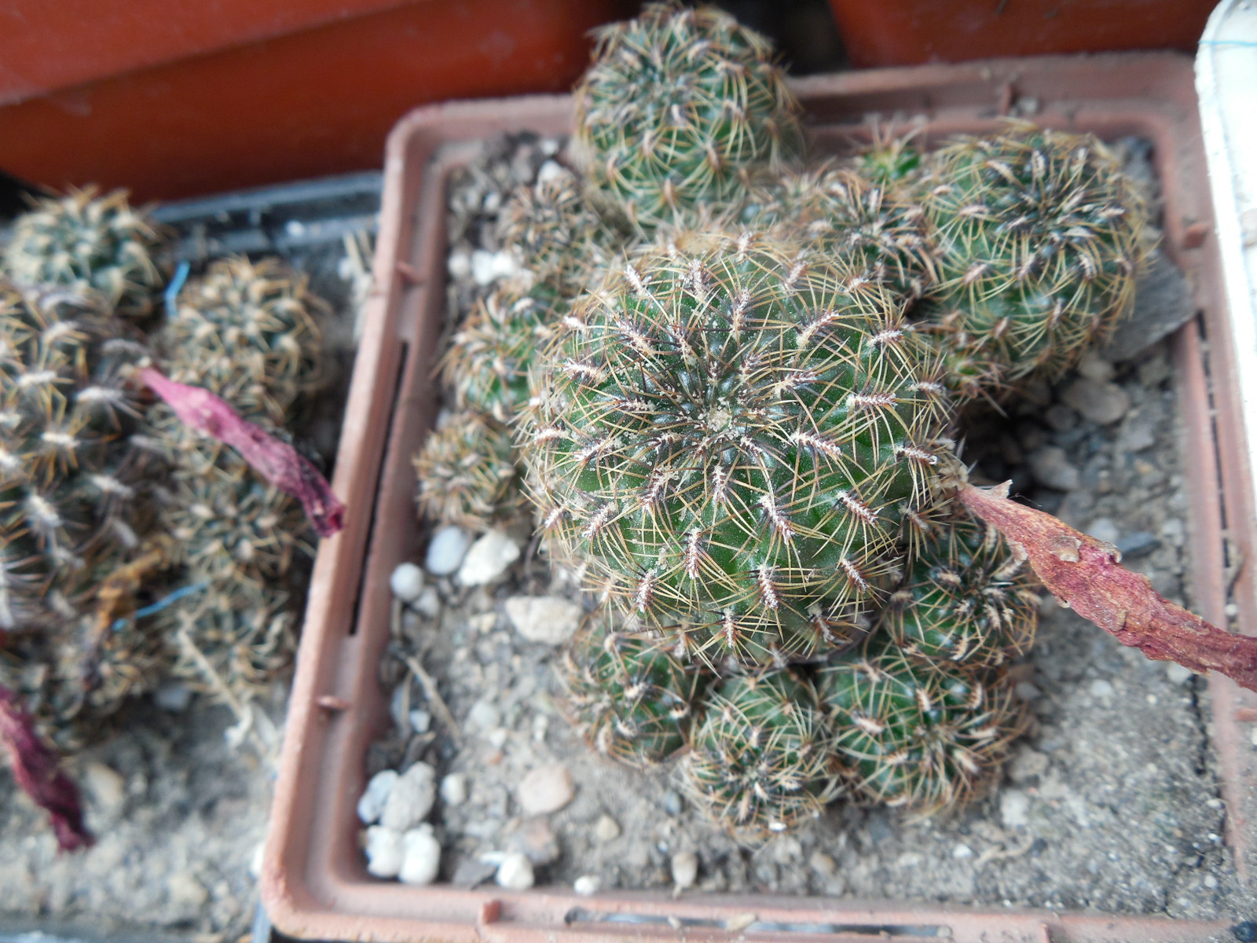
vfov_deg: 45.4
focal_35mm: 31
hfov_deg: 58.4
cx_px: 628
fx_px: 1126
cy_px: 472
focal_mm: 5.6
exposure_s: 1/160
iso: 125
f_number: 3.6
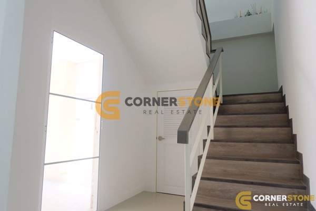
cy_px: 106
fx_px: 211
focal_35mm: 24
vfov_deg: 53.1
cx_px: 158
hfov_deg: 73.7
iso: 200
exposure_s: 1/56
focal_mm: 16
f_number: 3.5
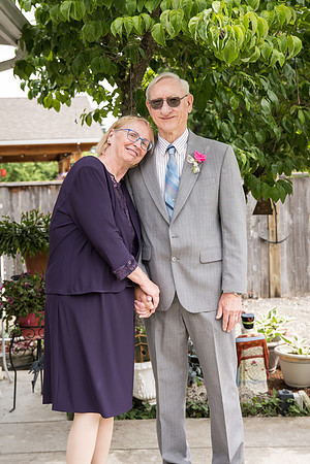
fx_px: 672
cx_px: 155
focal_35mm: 52
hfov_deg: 26.0
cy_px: 232
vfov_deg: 38.2
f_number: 5
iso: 400
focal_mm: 52
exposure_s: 1/500
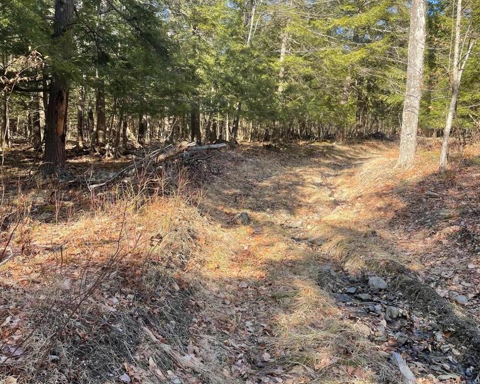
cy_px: 223
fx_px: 483
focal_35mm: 34
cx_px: 241
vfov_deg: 43.2
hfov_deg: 52.8
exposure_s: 1/374
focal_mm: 4.2
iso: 32
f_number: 1.6
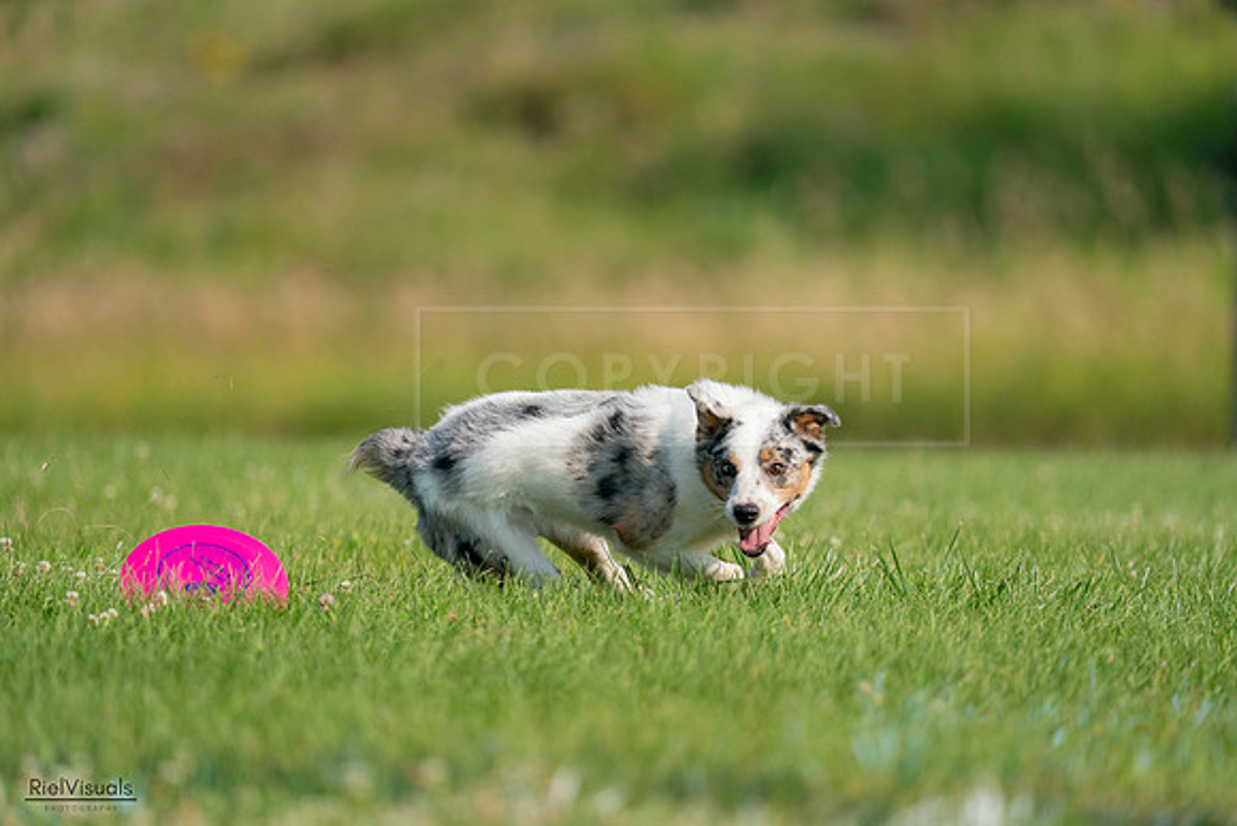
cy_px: 413
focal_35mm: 600
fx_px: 20621
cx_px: 618
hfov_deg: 3.4
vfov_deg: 2.3
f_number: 6.3
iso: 1000
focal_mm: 600
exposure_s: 1/4000
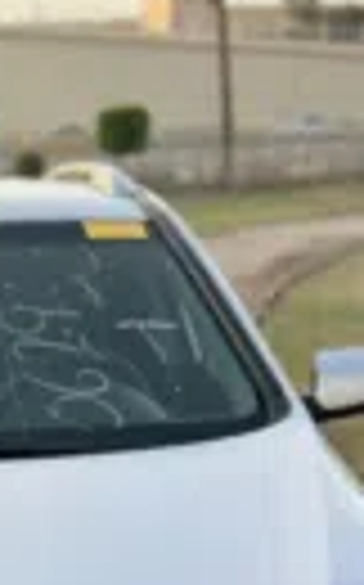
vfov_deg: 23.7
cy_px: 526
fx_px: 1352
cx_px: -76
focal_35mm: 85
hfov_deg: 14.8
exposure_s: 1/709
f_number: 1.5
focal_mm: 5.7
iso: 50
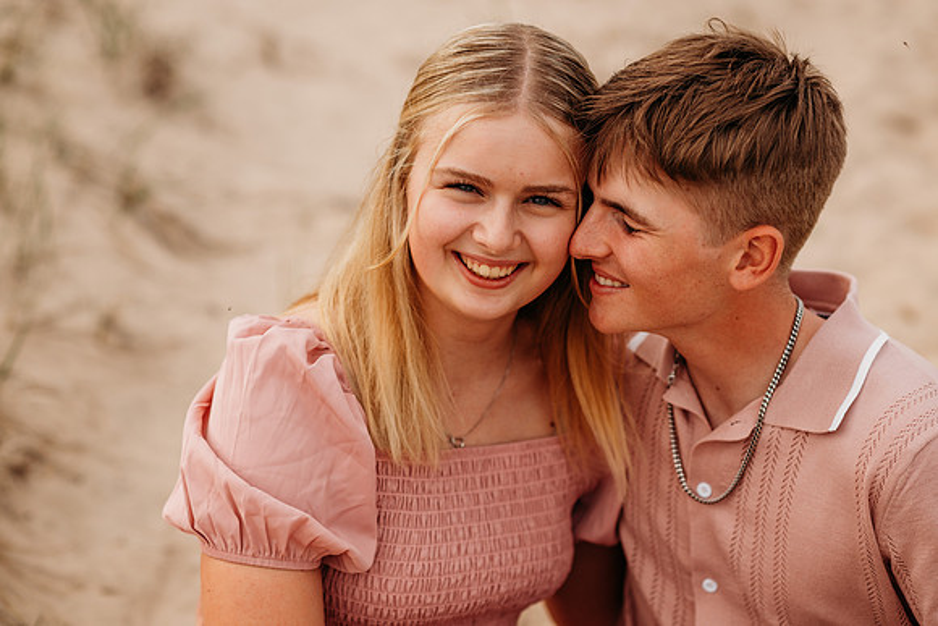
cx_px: 469
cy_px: 313
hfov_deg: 23.9
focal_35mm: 85
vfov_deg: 16.1
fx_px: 2215
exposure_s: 1/1000
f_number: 2.8
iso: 200
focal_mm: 85
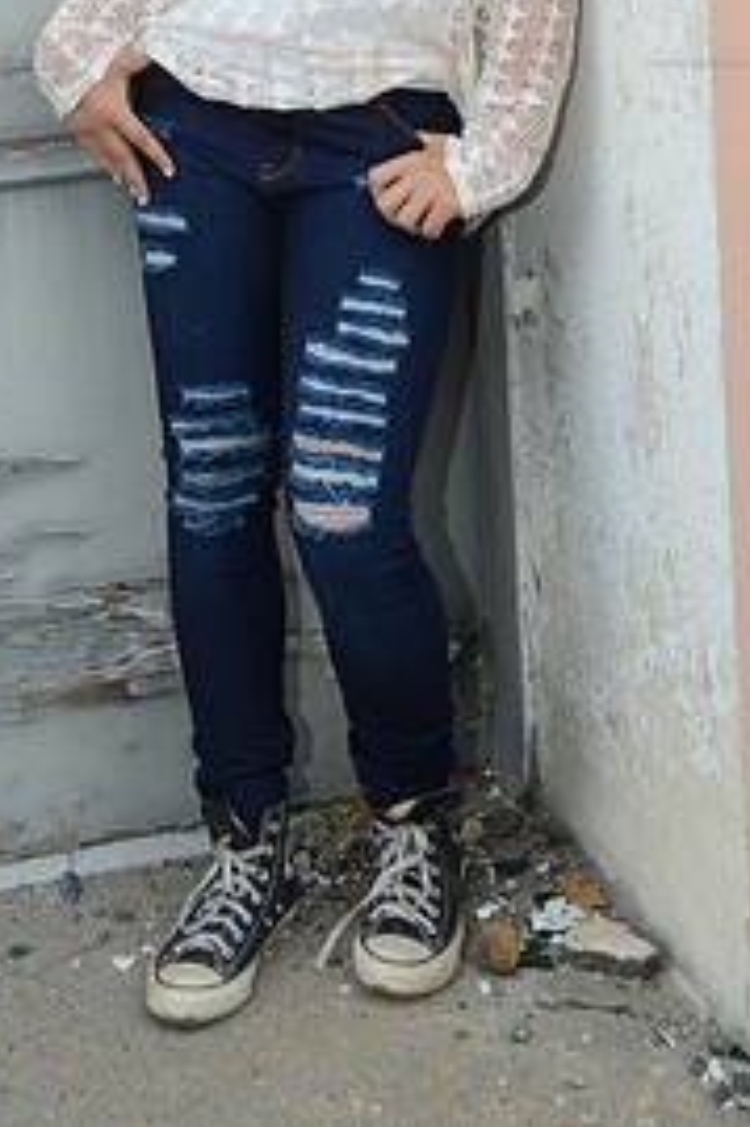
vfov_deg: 20.6
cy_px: -80
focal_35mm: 95
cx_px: 220
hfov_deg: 14.3
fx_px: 2972
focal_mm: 44
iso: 1600
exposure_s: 1/100
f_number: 9
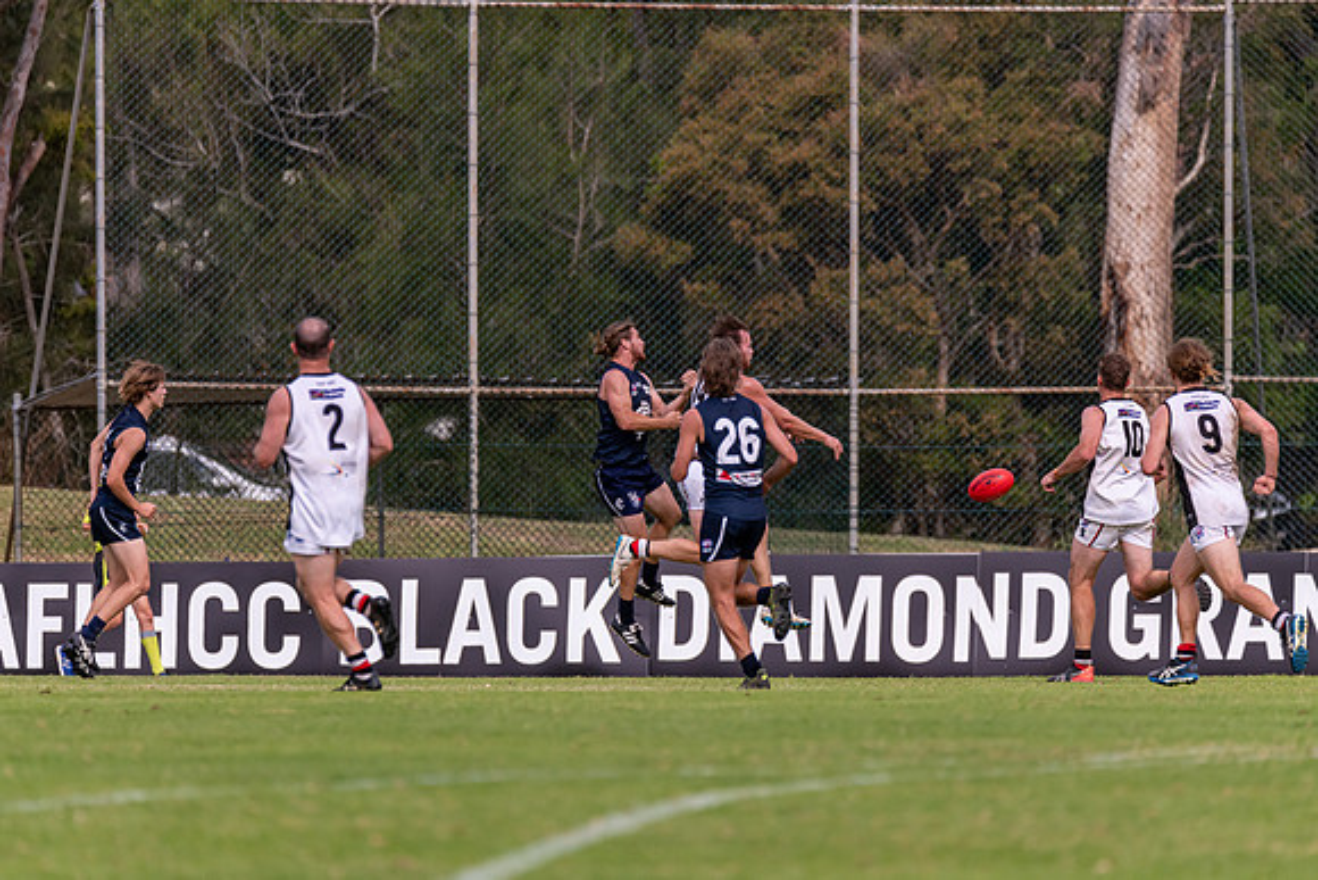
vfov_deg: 2.9
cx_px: 648
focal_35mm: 474
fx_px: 17359
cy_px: 440
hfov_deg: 4.3
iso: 800
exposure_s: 1/2500
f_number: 6.3
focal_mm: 460
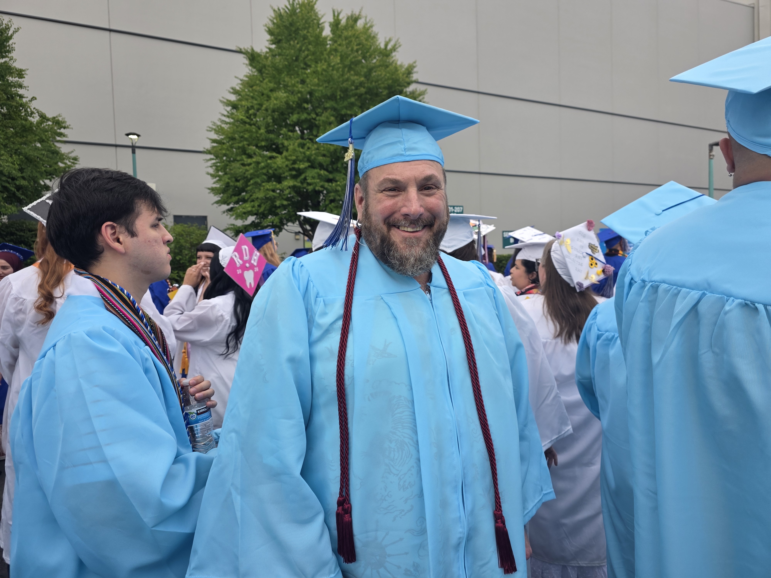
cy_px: 289
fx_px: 512
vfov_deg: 58.9
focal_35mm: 23
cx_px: 386
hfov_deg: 73.9
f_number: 1.7
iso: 80
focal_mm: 6.3
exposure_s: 1/1761
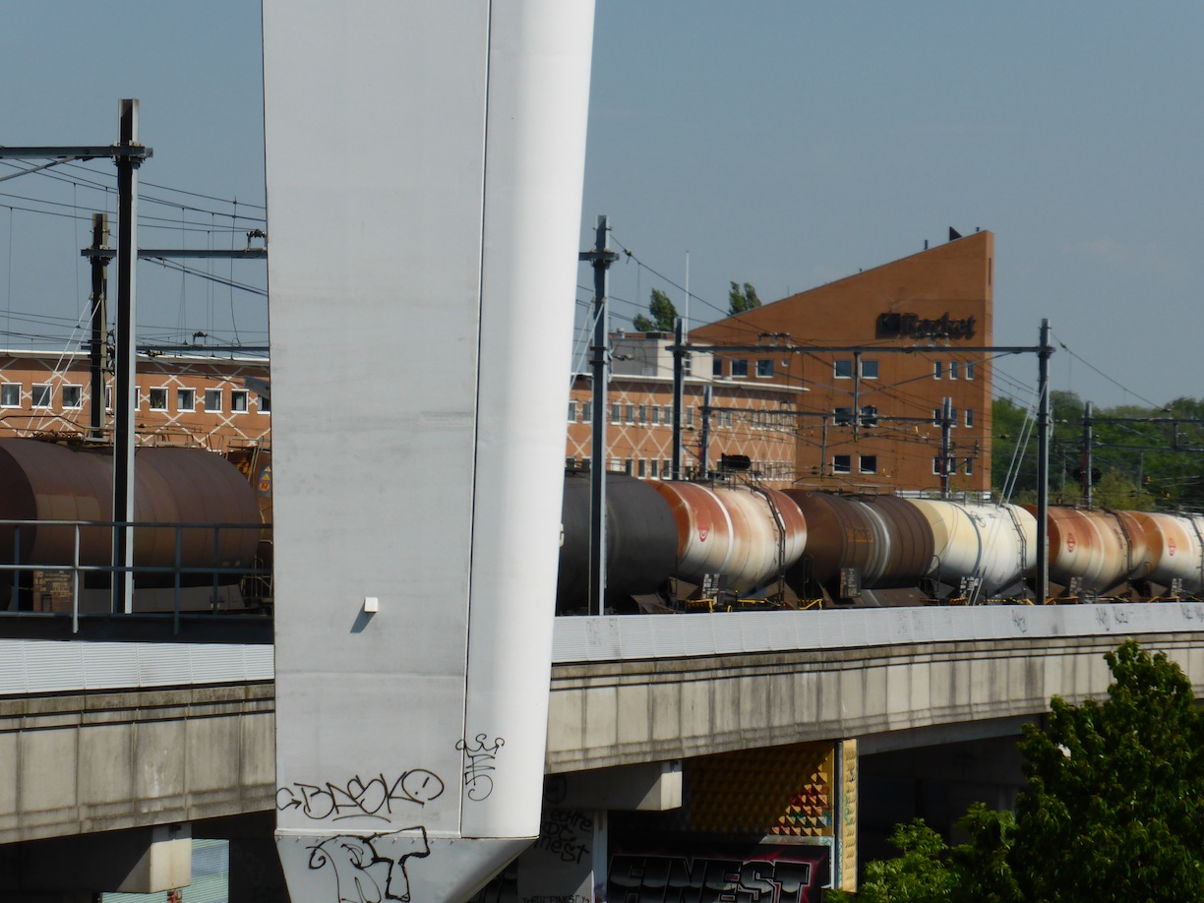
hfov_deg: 13.1
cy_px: 452
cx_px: 602
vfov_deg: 9.8
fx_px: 5252
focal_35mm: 151
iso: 100
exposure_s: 1/1000
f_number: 5.4
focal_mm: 24.4
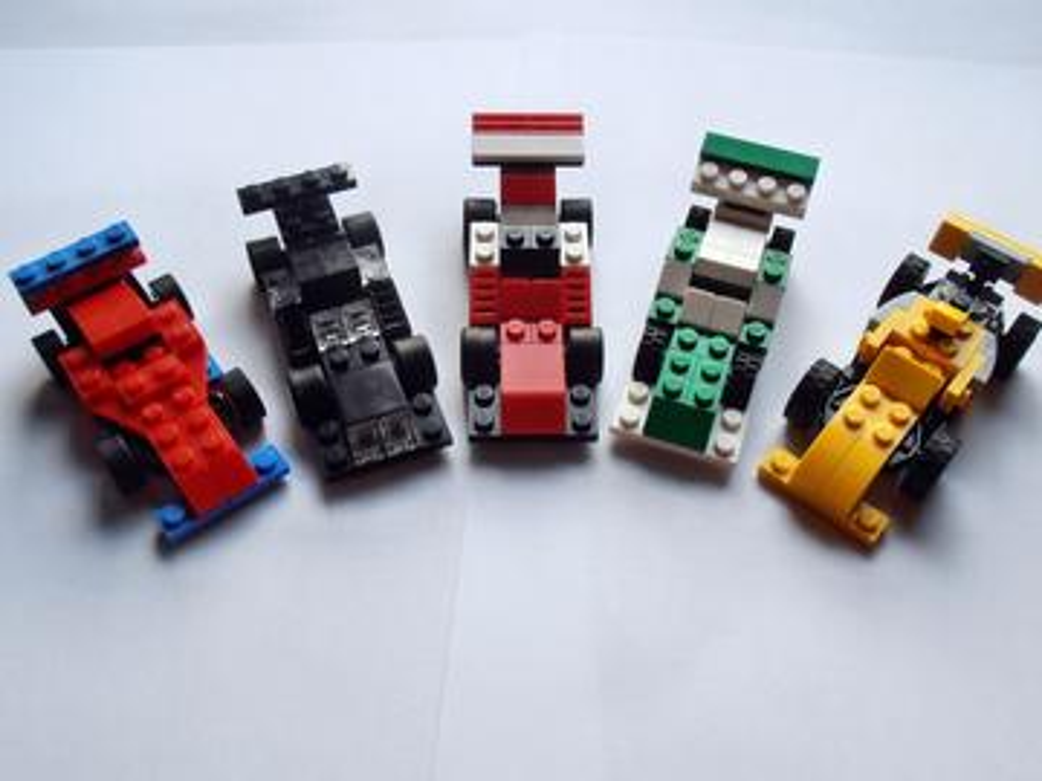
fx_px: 1114
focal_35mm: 37
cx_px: 521
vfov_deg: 38.7
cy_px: 390
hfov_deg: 50.1
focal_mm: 6.61
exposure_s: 1/60
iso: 80
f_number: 3.9
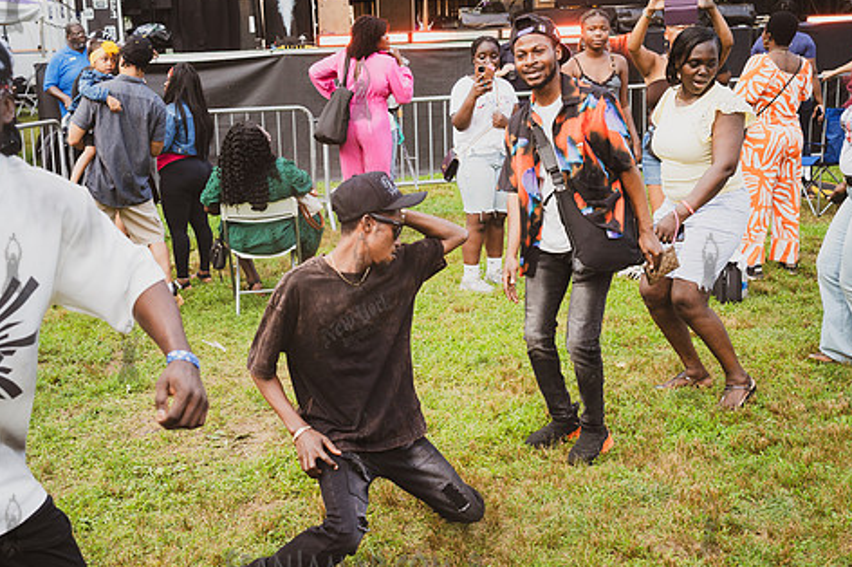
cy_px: 264
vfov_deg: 31.1
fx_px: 1017
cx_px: 359
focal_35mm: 43
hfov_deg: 45.3
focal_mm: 35
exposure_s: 1/500
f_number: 4
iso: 1000
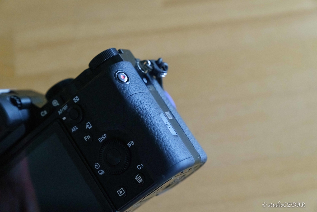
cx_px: 158
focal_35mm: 70
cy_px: 106
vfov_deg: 19.5
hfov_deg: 28.8
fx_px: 616
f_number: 5.6
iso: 10000
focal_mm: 70
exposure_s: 1/80
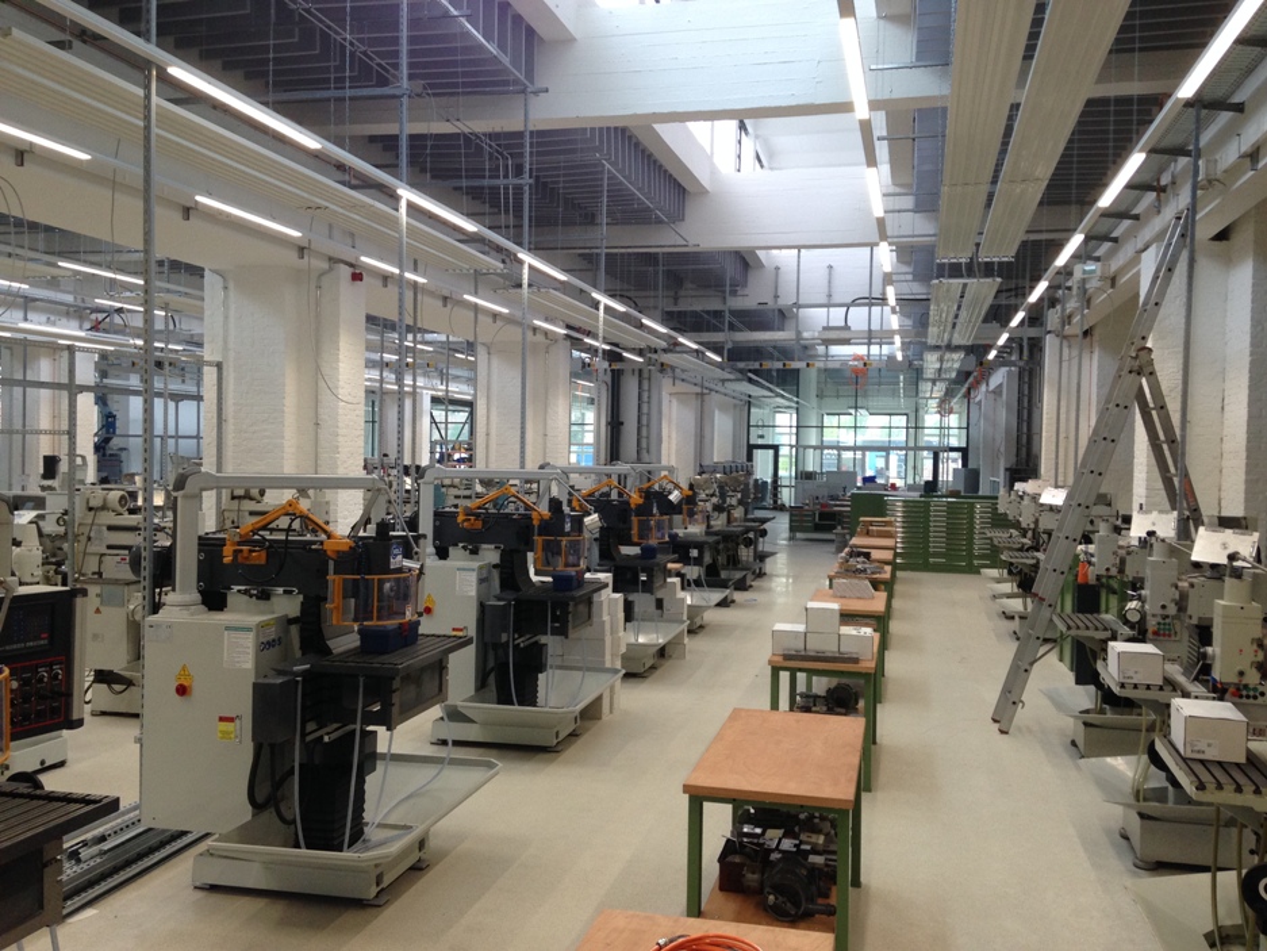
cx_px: 634
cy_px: 476
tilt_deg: -2.1
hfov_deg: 55.3
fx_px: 1208
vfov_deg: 43.0
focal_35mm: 33
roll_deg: -0.5
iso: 80
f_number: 2.4
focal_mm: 4.12
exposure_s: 1/120
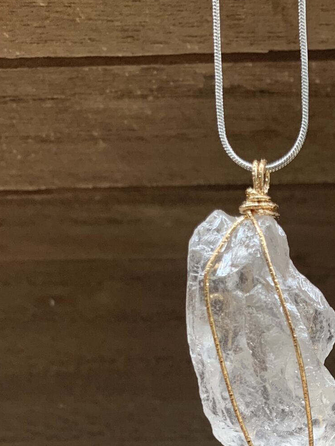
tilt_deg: -7.1
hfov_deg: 21.1
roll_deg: +0.8
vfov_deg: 26.4
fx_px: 864
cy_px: 504
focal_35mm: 67
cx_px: 340
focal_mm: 4.25
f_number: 1.8
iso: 50
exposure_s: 1/60
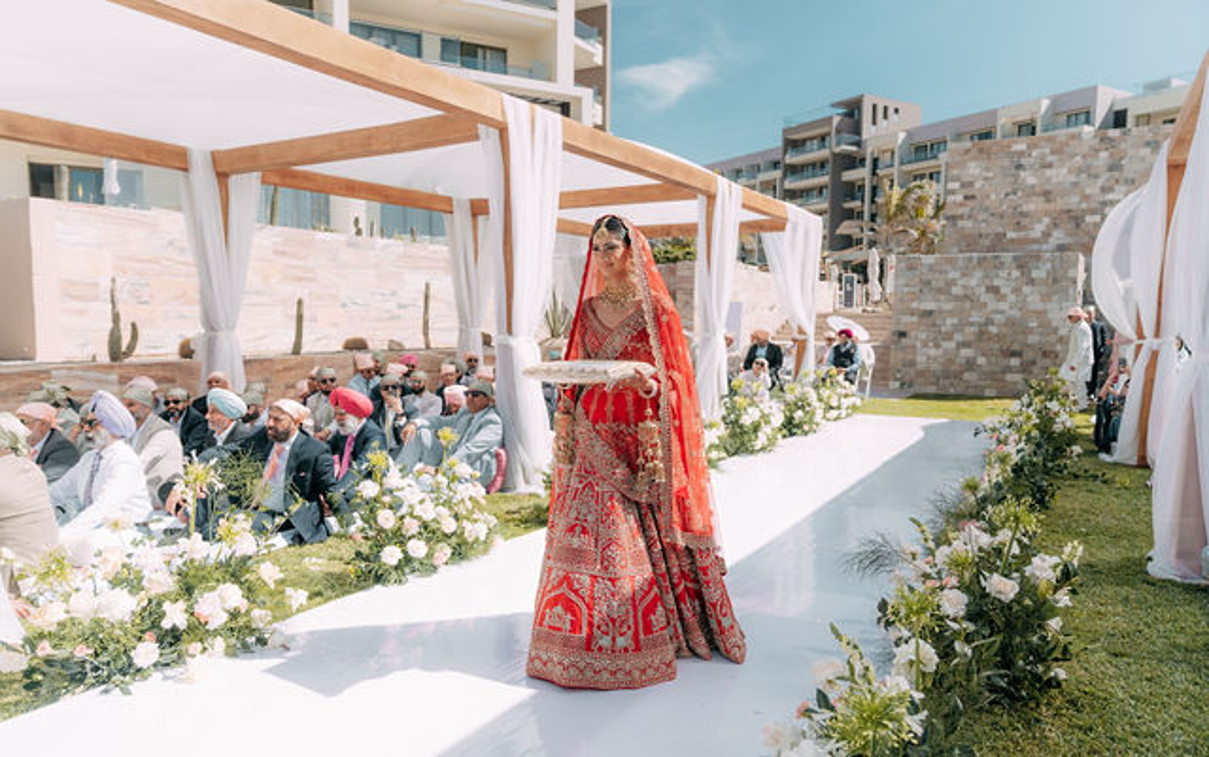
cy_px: 403
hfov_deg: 71.7
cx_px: 604
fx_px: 837
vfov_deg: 48.7
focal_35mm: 25
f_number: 2.8
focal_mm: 24
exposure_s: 1/6400
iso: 400
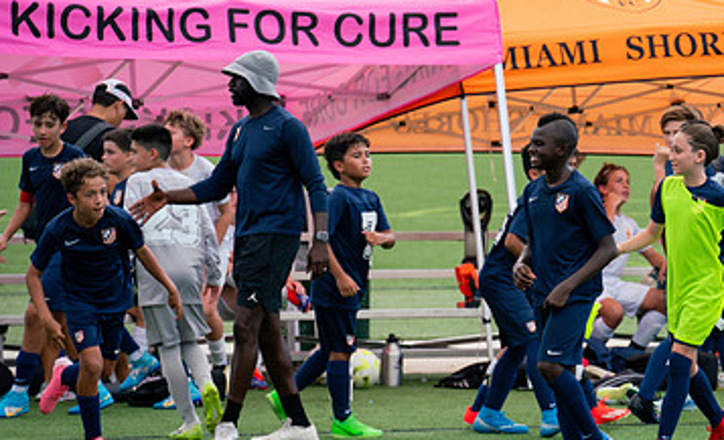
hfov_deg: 6.1
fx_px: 6834
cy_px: 187
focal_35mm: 349
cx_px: 529
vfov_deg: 3.7
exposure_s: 1/500
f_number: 8
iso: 400
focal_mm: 198
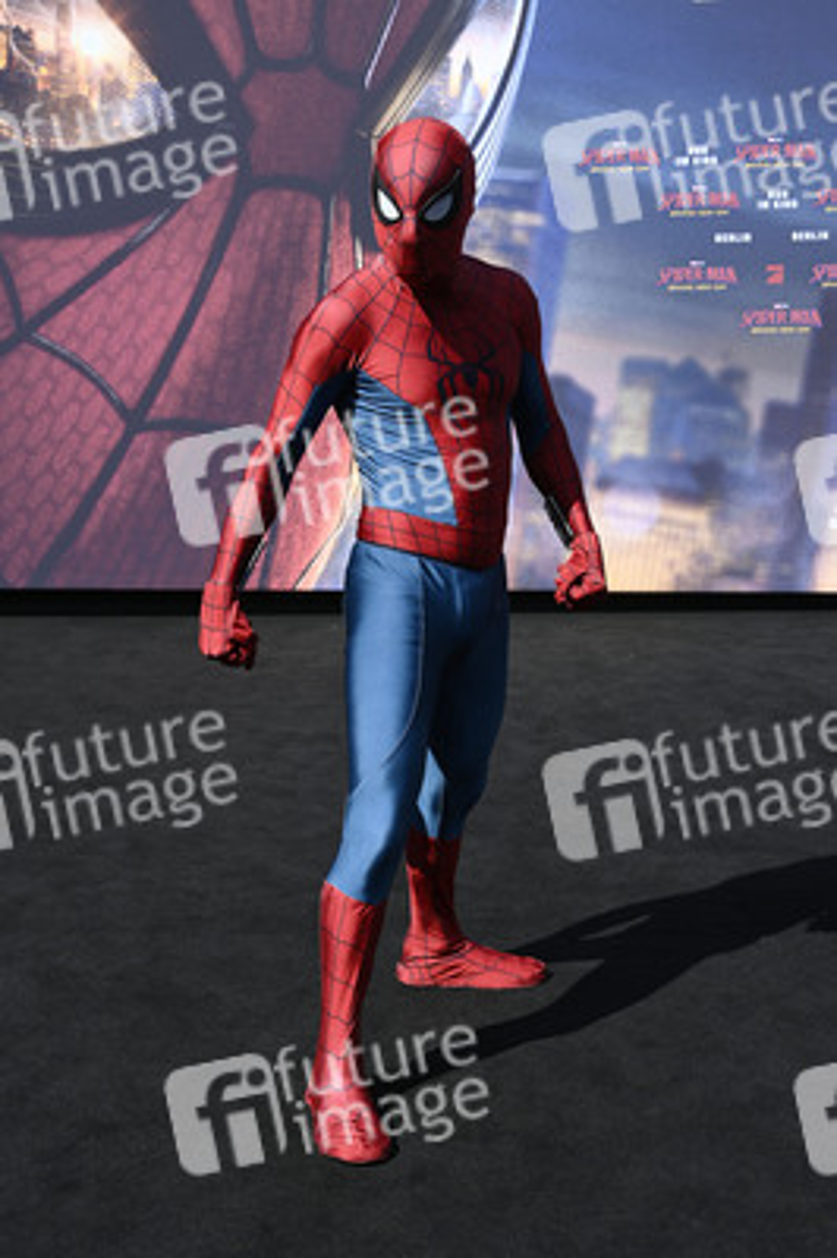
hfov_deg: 25.9
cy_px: 629
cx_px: 418
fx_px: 1817
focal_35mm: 52
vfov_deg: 38.2
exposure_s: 1/400
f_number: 6.3
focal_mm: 52
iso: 100
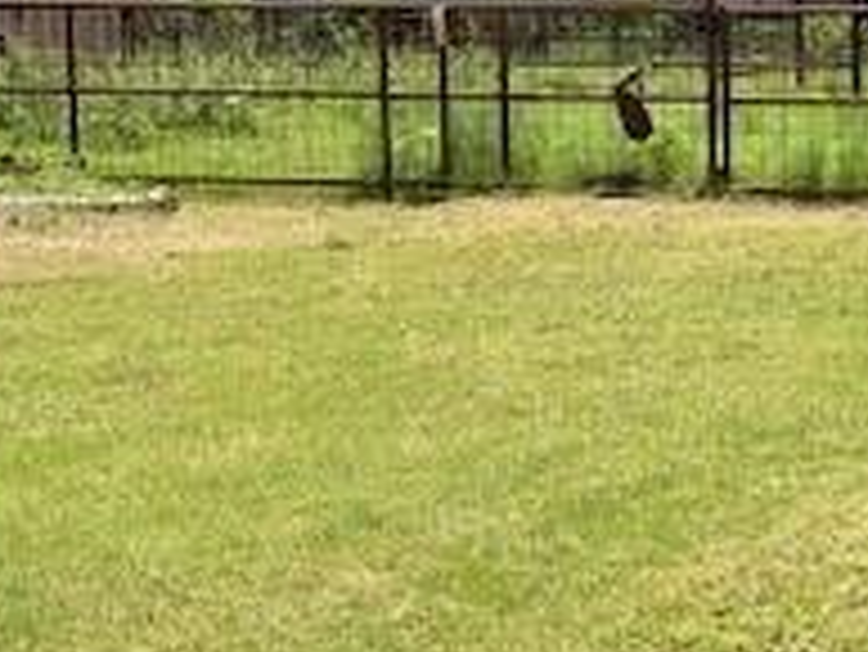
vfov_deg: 17.0
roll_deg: +1.0
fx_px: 2158
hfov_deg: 21.6
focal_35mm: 86
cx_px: 940
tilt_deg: -3.6
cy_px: 103
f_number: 1.6
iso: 50
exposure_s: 1/2283
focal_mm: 5.96
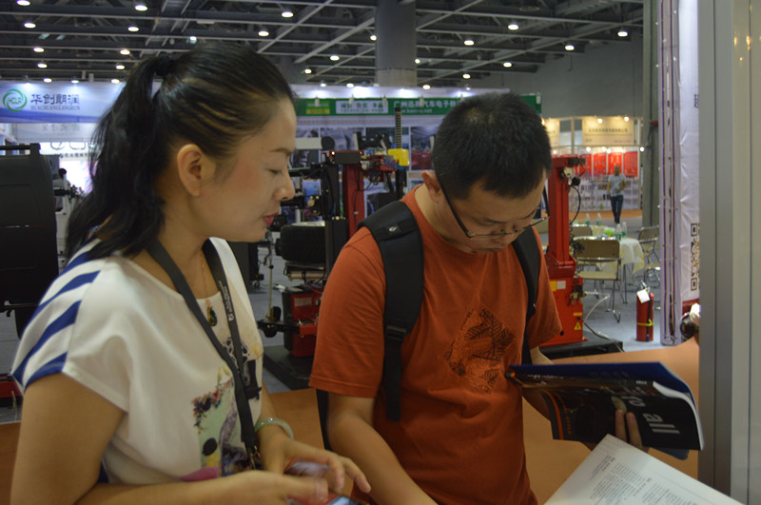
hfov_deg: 53.2
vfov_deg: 36.8
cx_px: 380
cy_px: 252
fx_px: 760
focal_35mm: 36
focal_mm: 24
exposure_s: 1/25
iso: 400
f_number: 3.8
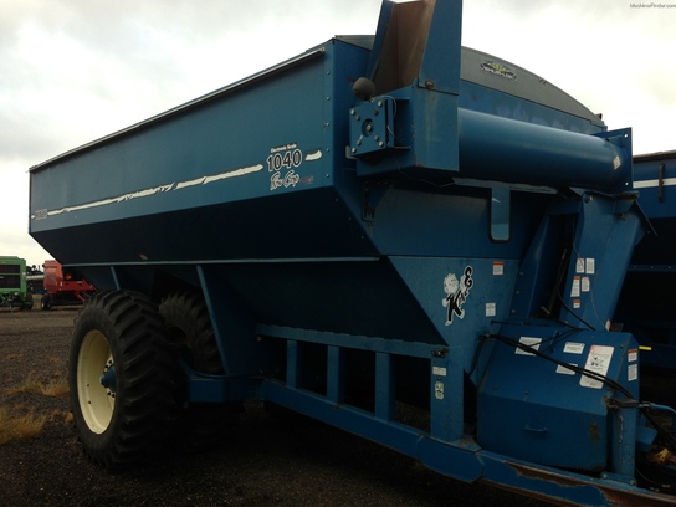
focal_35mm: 33
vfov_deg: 42.9
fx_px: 644
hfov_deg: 55.4
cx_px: 338
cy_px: 254
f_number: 2.4
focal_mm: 4.13
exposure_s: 1/316
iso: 50
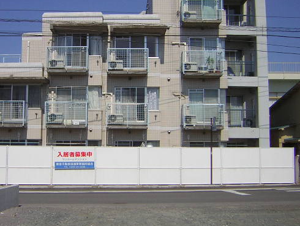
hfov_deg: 40.1
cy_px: 100
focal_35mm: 47
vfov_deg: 30.9
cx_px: 108
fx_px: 408
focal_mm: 4.7
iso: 50
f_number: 5.2
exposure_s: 1/910
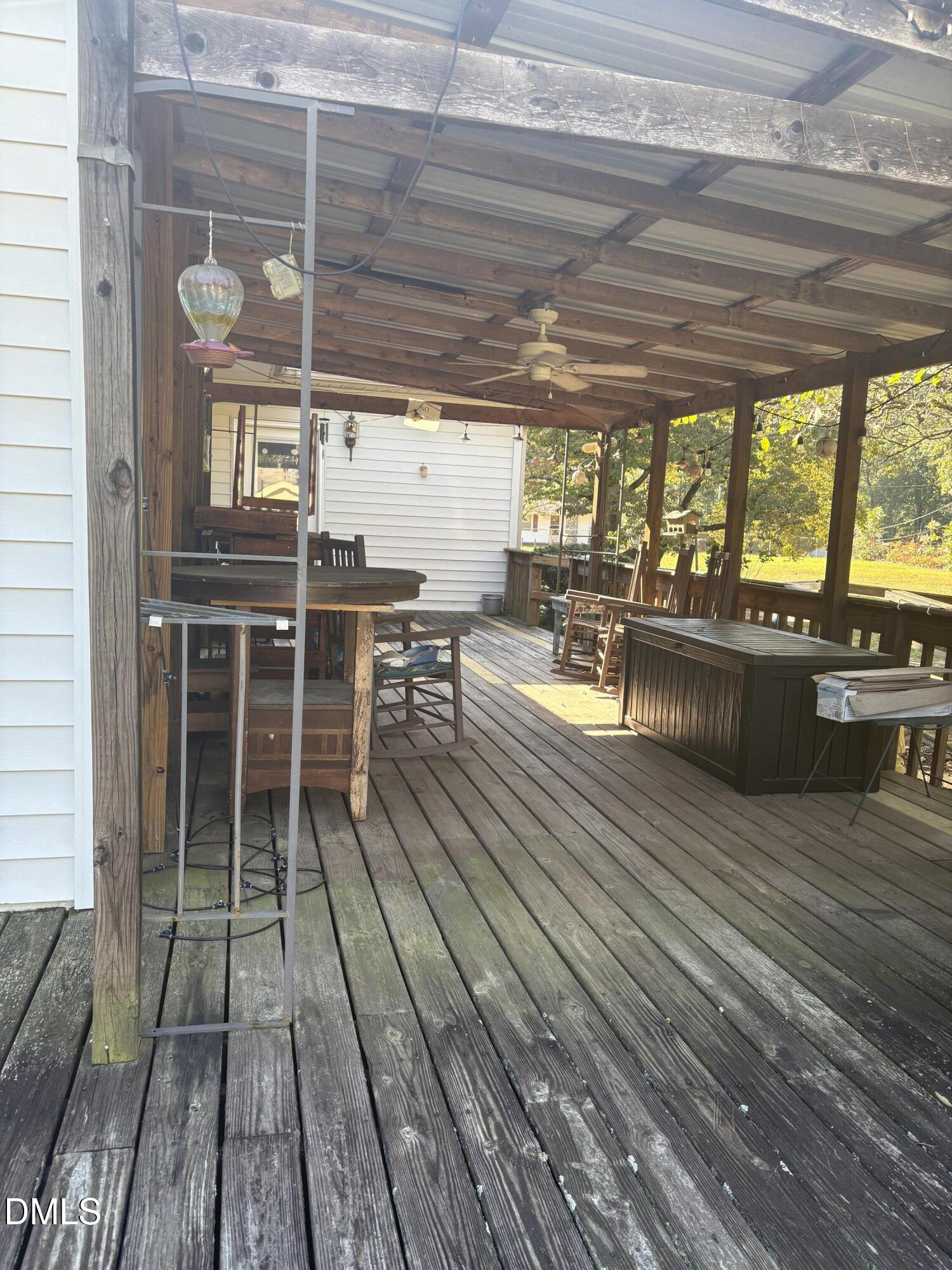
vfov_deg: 67.3
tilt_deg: -7.1
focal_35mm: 26
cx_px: 476
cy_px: 635
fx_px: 953
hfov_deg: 53.1
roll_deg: -2.9
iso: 64
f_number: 1.6
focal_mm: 5.96
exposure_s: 1/254
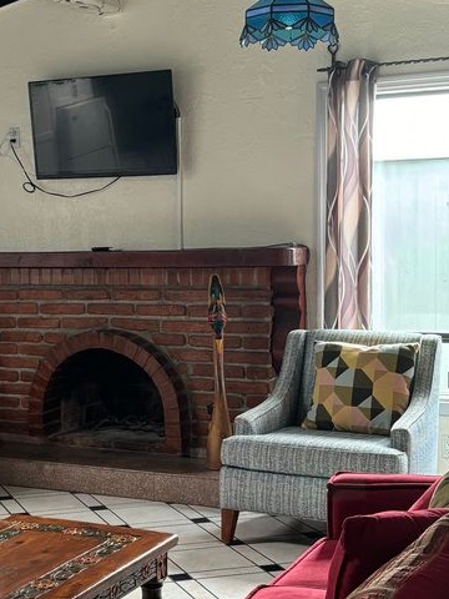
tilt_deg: -5.1
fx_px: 1124
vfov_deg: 29.8
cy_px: 323
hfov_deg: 22.3
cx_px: 90
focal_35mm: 65
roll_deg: +0.6
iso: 125
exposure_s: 1/83
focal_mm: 5.96
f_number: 1.6
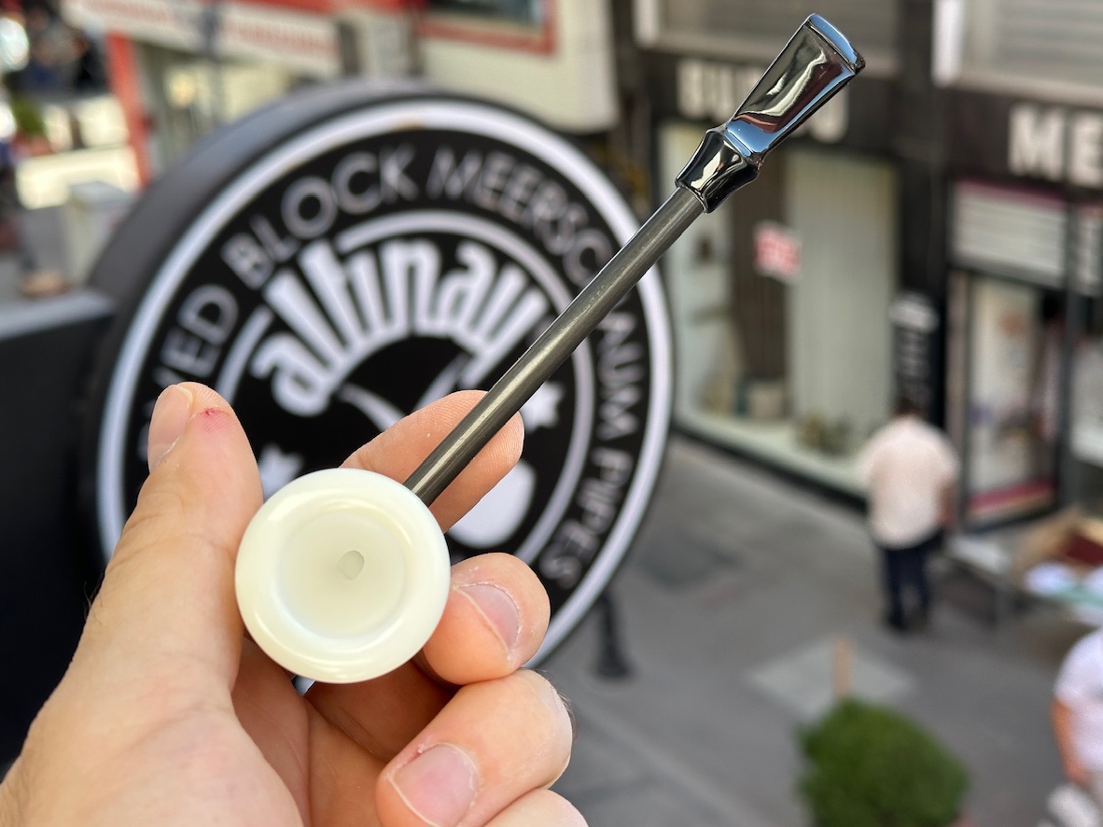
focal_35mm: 52
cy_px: 383
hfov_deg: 36.8
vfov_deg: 28.0
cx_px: 527
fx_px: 1657
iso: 64
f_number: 1.78
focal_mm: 6.86
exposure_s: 1/424
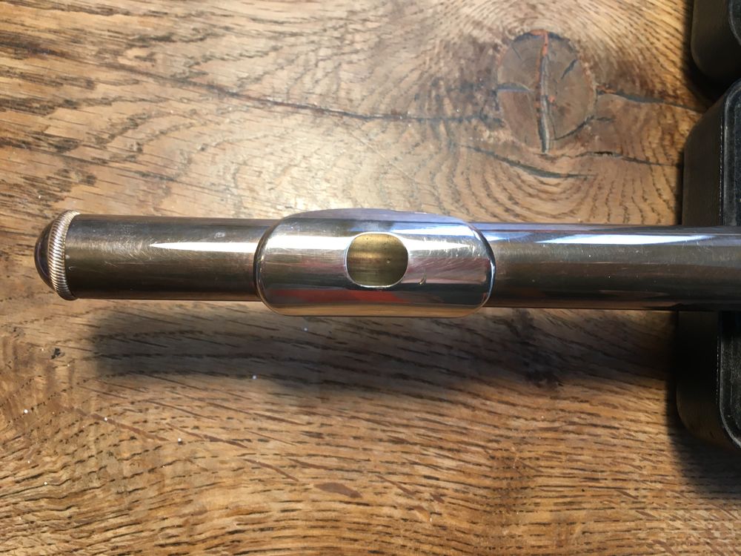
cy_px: 278
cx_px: 370
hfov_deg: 61.7
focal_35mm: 29
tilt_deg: -79.9
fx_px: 621
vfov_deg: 48.2
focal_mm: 4.15
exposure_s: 1/33
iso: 40
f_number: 2.2
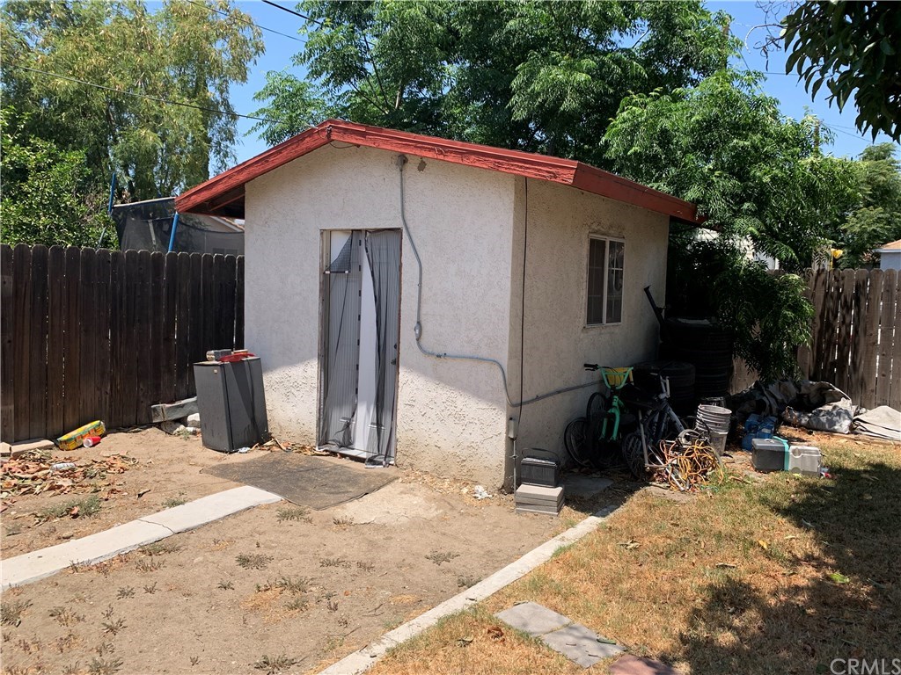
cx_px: 450
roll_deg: -1.5
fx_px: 677
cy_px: 338
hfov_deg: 67.3
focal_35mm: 26
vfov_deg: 53.1
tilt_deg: -3.6
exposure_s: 1/1536
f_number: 1.8
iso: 25
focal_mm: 4.25
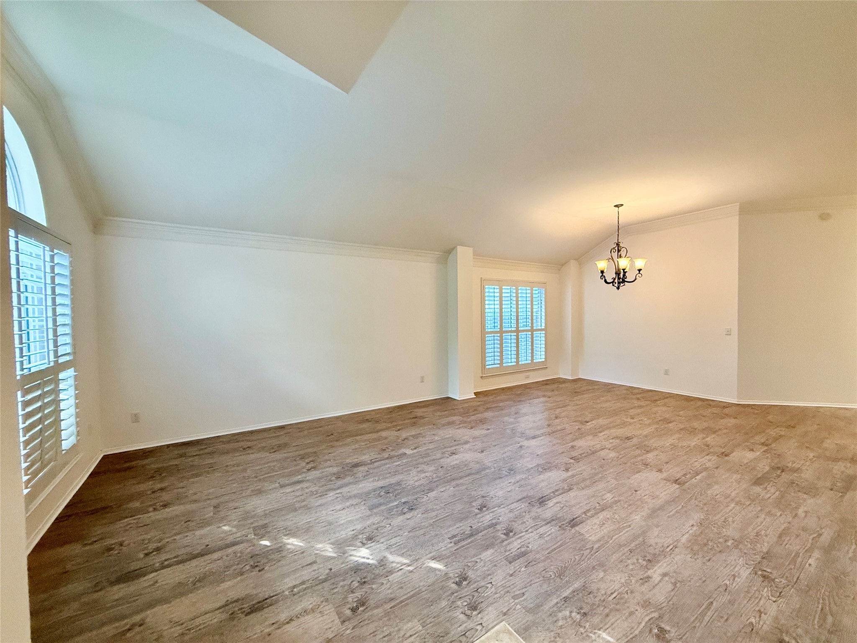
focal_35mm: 14
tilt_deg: -1.7
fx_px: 347
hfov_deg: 102.1
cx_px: 428
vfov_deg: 85.7
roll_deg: +0.2
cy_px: 322
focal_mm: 2.22
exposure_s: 1/120
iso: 400
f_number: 2.2
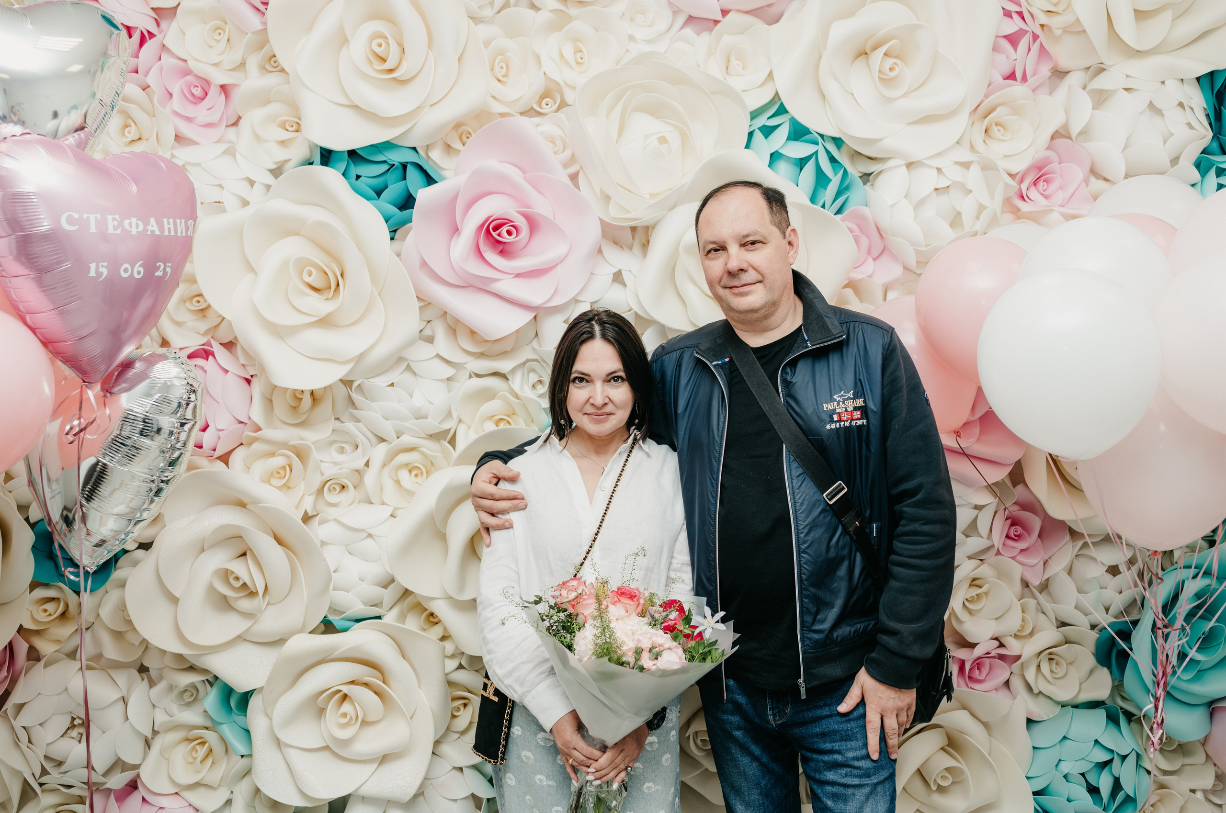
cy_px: 400
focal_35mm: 35
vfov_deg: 37.3
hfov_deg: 53.9
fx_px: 1204
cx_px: 607
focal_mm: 35
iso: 200
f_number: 4
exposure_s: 1/160
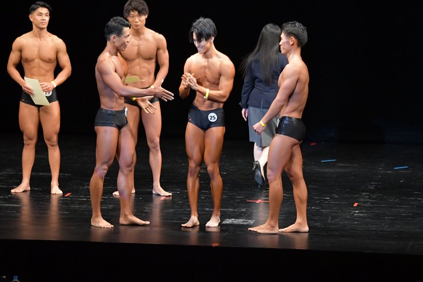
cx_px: 212
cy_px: 141
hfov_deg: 9.5
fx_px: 2549
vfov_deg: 6.3
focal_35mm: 217
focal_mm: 145
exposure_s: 1/400
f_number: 5.6
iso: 4000
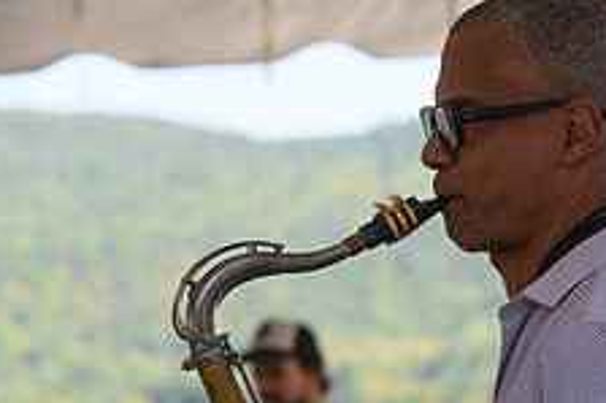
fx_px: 3347
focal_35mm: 199
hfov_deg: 10.3
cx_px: 391
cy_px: 544
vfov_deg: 6.8
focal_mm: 99
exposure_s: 1/250
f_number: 5.6
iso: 180
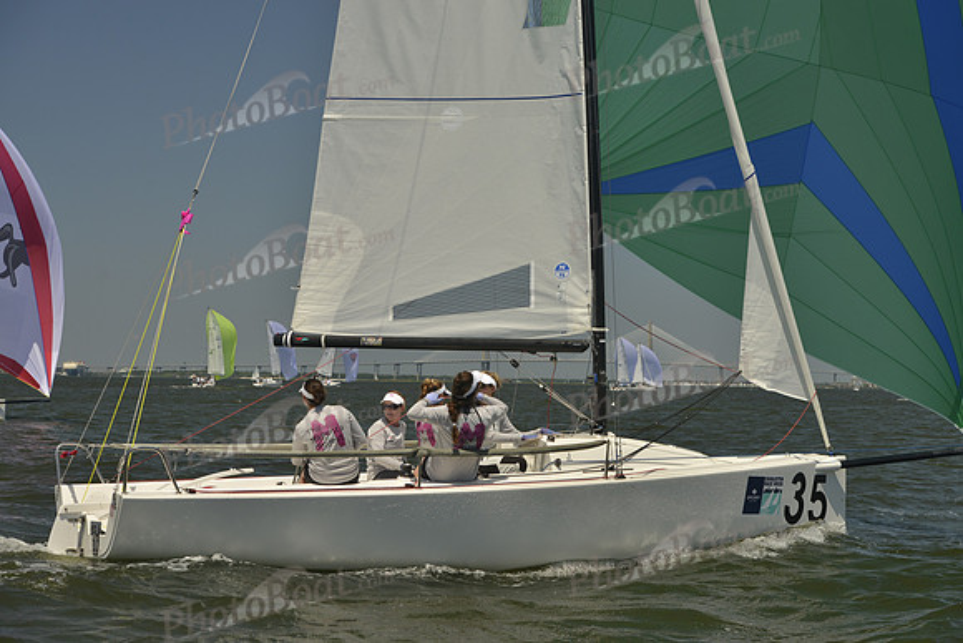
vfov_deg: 19.5
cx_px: 482
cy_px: 322
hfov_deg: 28.8
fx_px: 1873
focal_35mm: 70
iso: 280
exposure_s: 1/1000
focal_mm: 70
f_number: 8
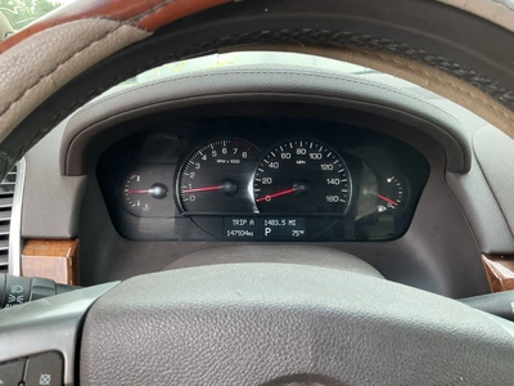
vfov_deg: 49.7
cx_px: 257
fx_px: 416
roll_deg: +0.3
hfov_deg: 63.4
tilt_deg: -17.2
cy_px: 193
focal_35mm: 28
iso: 64
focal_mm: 3
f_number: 1.8
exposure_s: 1/110
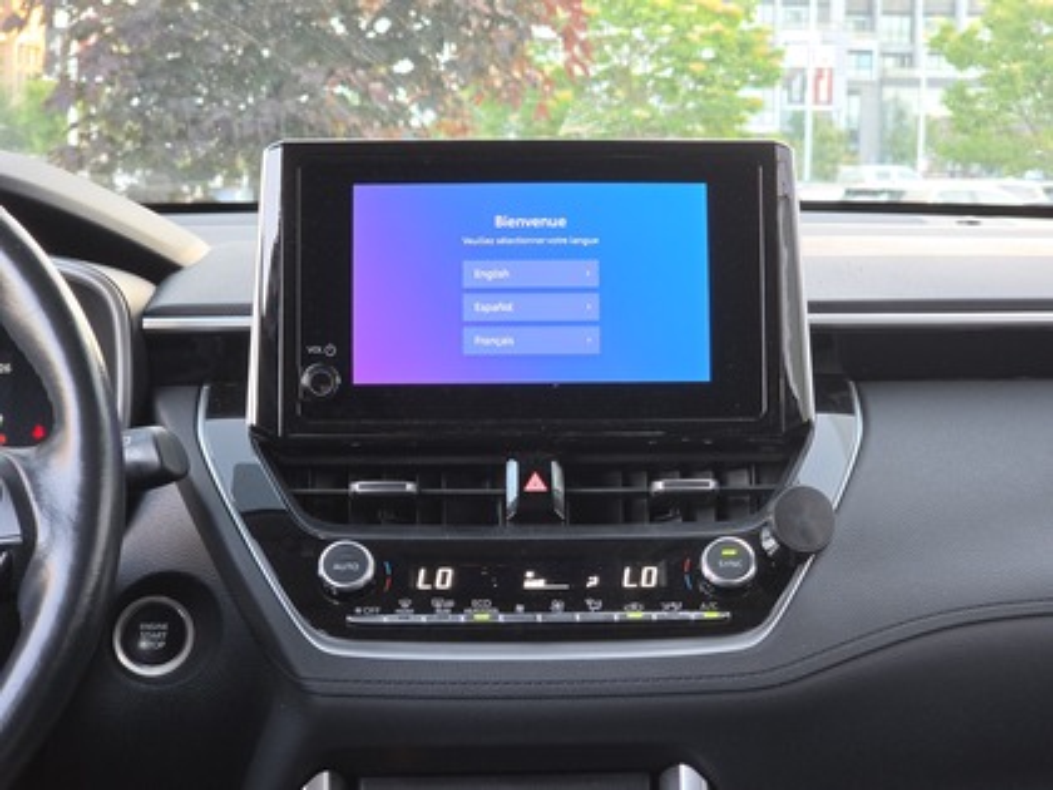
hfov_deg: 28.2
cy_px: 395
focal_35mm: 69
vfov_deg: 21.3
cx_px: 526
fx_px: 2099
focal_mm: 7
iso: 160
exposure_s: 1/50
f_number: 2.4
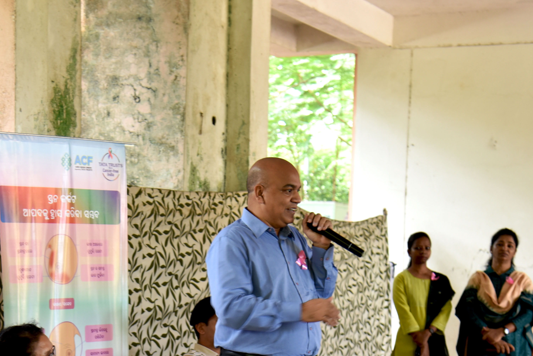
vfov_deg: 13.5
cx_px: 194
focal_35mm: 100
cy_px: 355
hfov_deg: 20.4
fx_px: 1481
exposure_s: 1/60
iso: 560
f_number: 4
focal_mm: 50
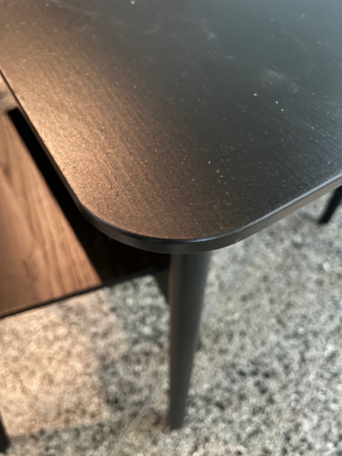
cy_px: 228
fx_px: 343
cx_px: 171
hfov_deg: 53.1
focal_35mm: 26
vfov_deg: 67.3
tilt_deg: -56.1
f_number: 1.6
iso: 800
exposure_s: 1/17
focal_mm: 5.1
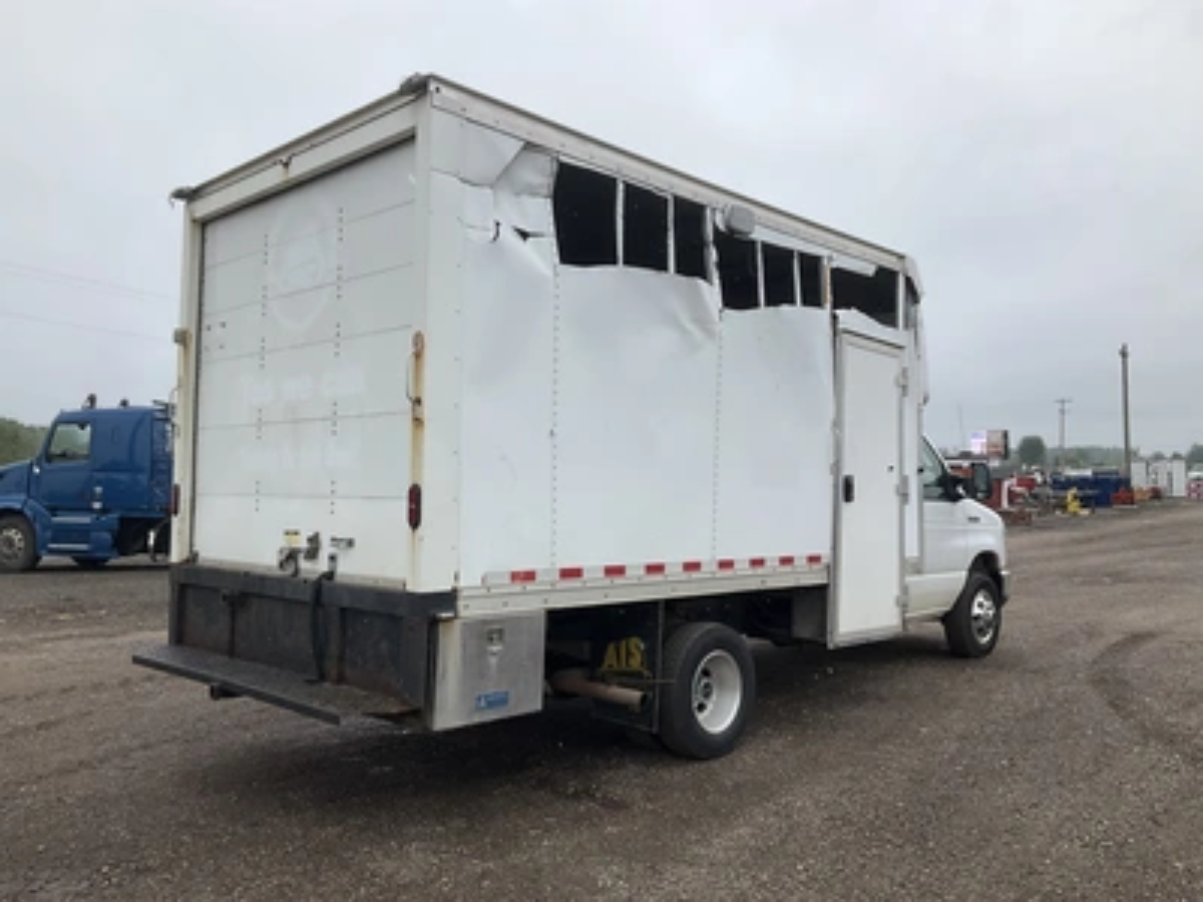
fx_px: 1008
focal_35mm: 29
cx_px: 602
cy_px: 451
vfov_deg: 48.2
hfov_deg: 61.7
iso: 25
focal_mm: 3
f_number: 1.8
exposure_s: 1/1786
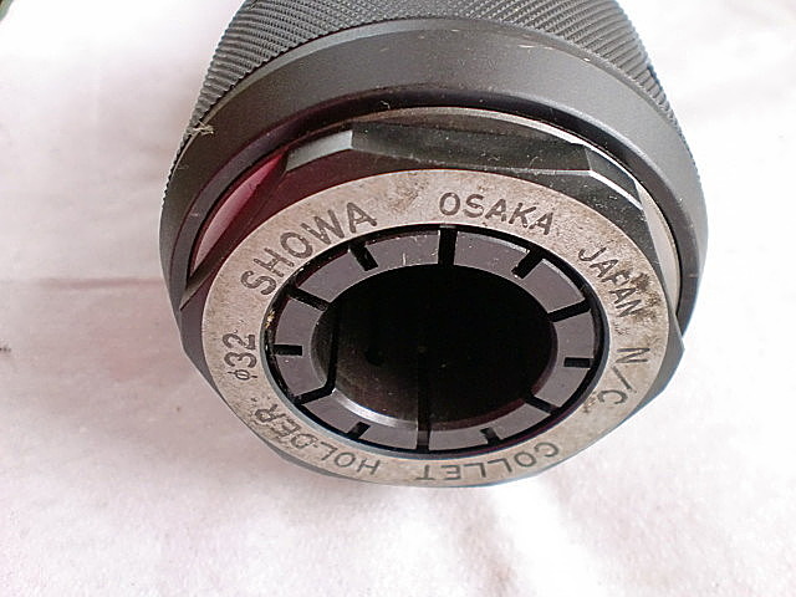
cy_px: 298
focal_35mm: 35
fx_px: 805
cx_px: 398
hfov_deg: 52.6
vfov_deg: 40.7
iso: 250
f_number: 3.1
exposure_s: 1/60
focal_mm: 6.3
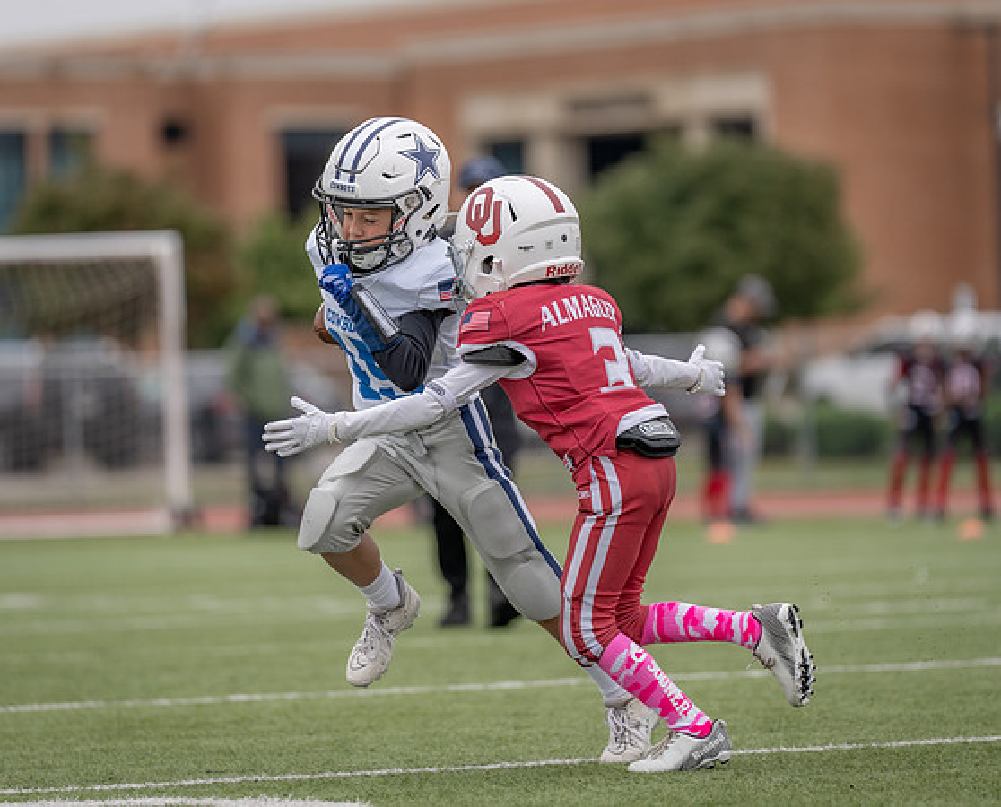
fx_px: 8660
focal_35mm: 291
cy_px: 356
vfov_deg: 5.3
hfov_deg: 6.6
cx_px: 446
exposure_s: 1/1250
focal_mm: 200
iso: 200
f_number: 2.8
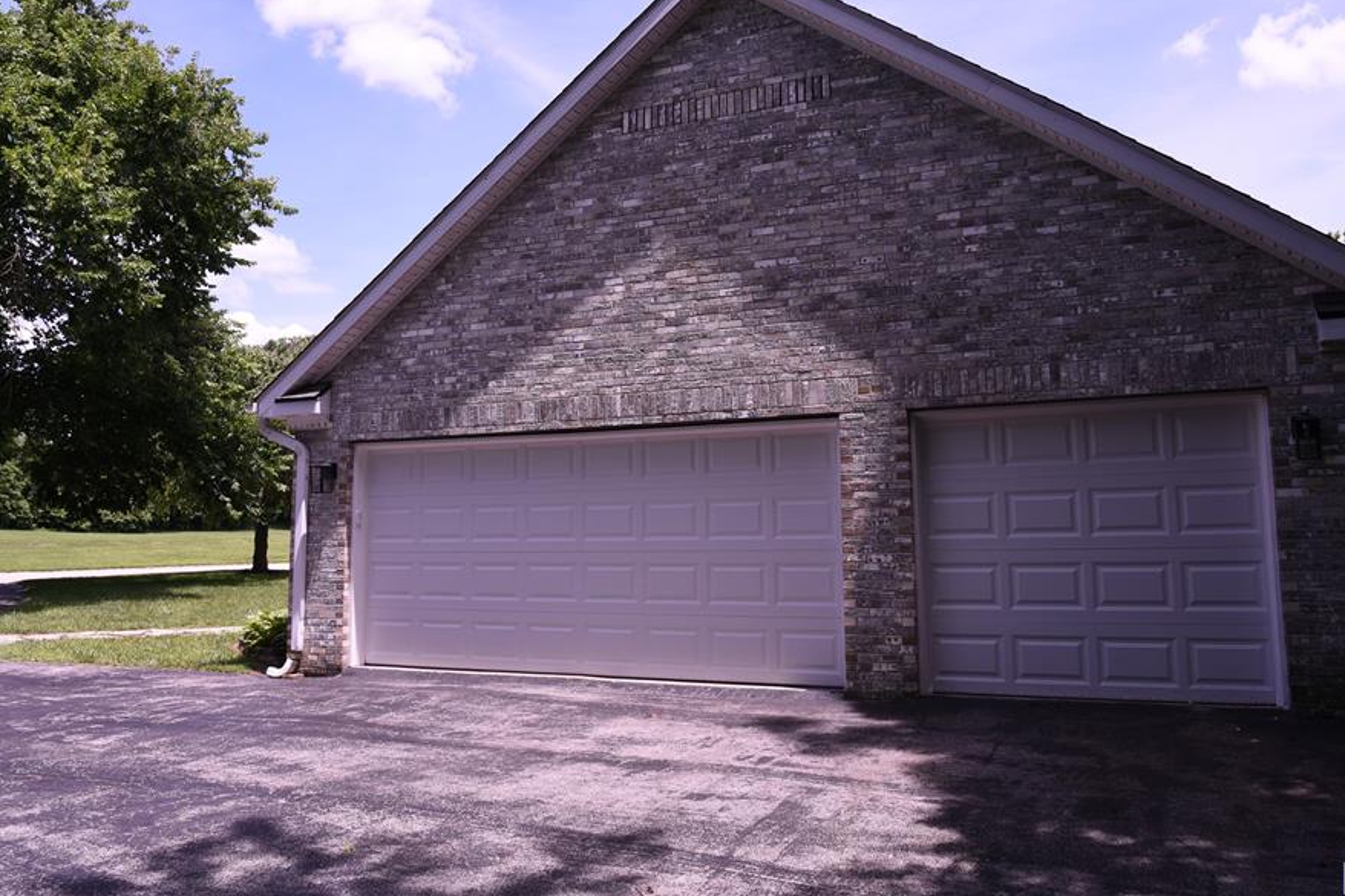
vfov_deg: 46.3
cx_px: 711
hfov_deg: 65.4
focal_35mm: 28
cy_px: 389
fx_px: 1046
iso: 125
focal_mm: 24
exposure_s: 1/200
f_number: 7.1
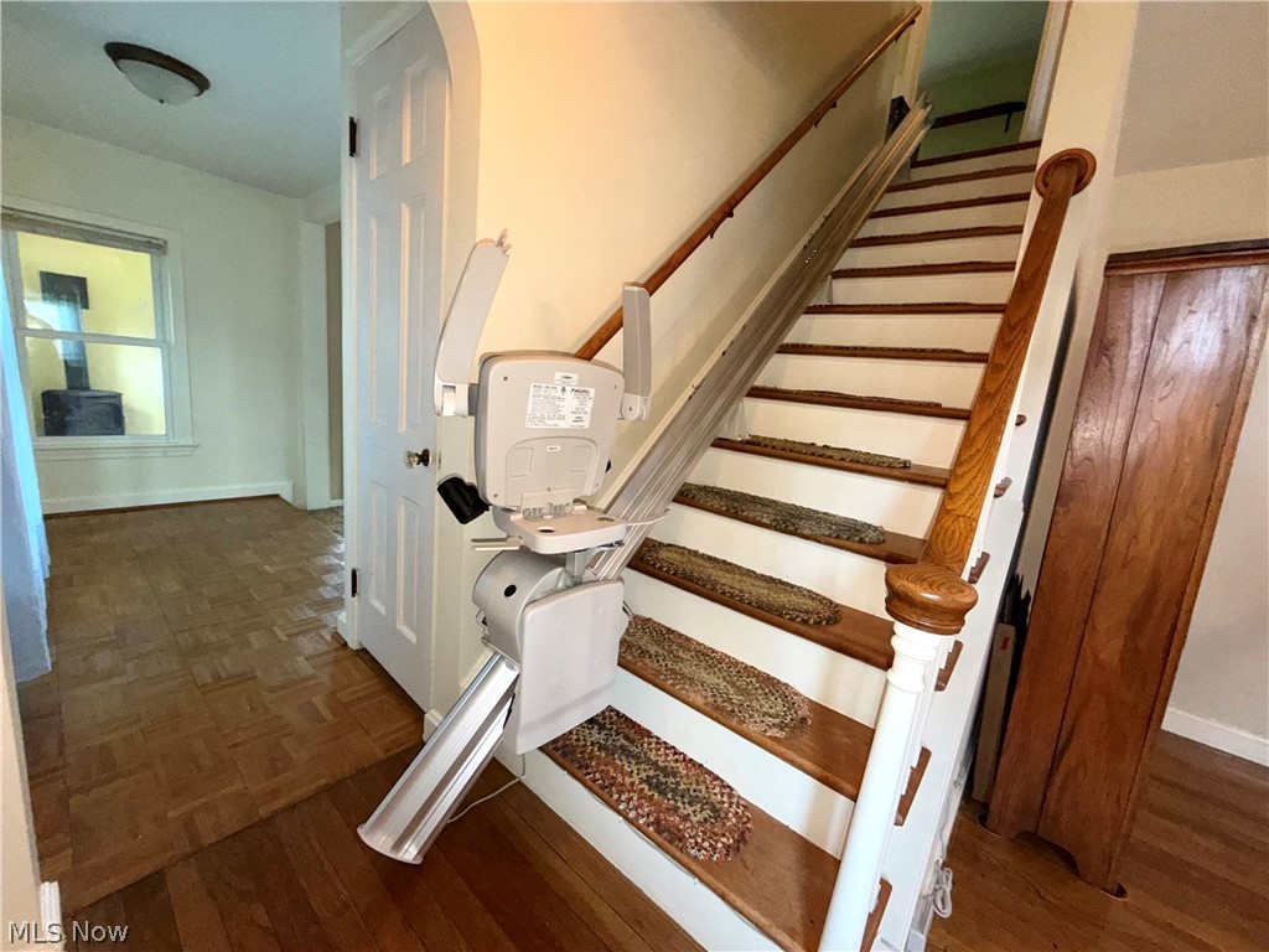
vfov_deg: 85.7
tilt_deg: -8.9
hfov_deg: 102.1
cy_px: 476
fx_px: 513
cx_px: 634
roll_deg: -5.4
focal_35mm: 14
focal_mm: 2.22
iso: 125
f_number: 2.2
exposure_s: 1/60
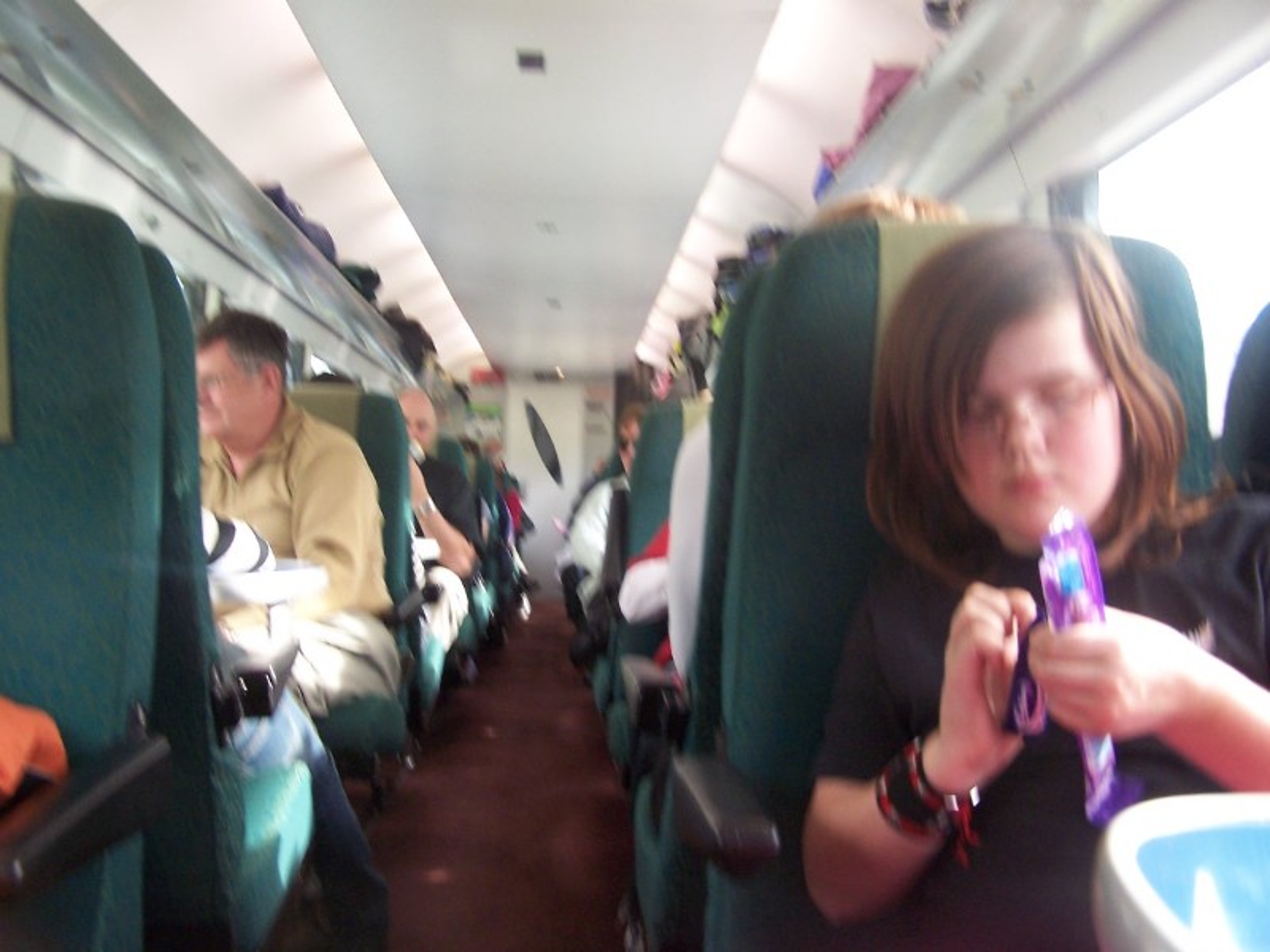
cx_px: 635
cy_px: 476
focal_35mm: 38
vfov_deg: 37.7
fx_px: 1394
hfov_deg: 49.0
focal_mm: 6.3
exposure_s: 1/30
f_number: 2.8
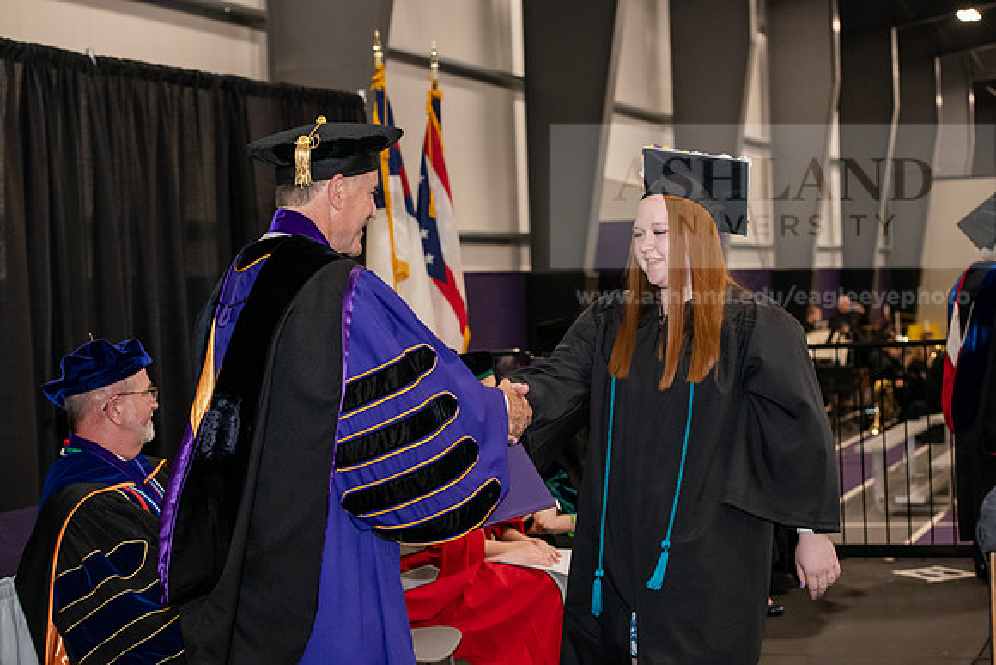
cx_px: 498
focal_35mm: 70
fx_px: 1937
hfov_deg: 28.8
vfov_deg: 19.5
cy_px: 332
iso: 2500
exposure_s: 1/200
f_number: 5
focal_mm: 70
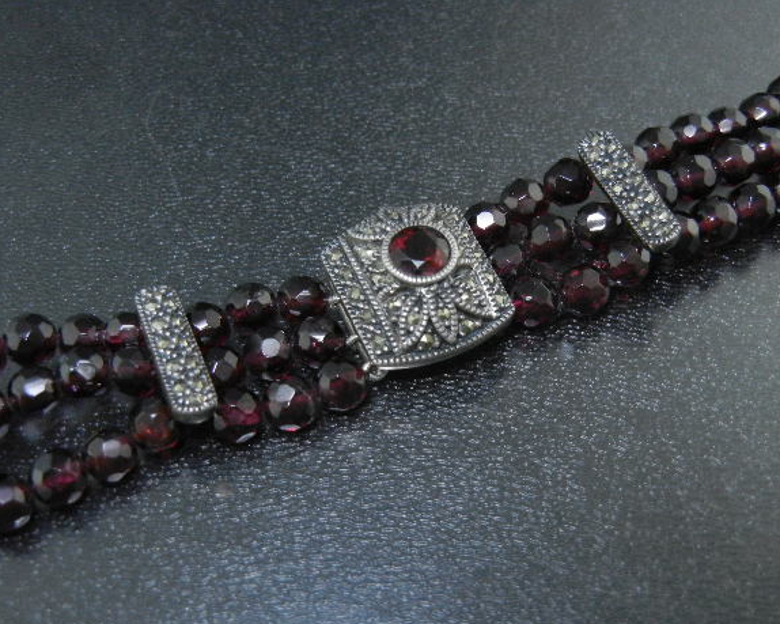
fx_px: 1131
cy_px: 325
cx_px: 432
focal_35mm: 49
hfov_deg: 38.0
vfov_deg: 30.8
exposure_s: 1/30
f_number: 7.6
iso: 800
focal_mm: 8.1
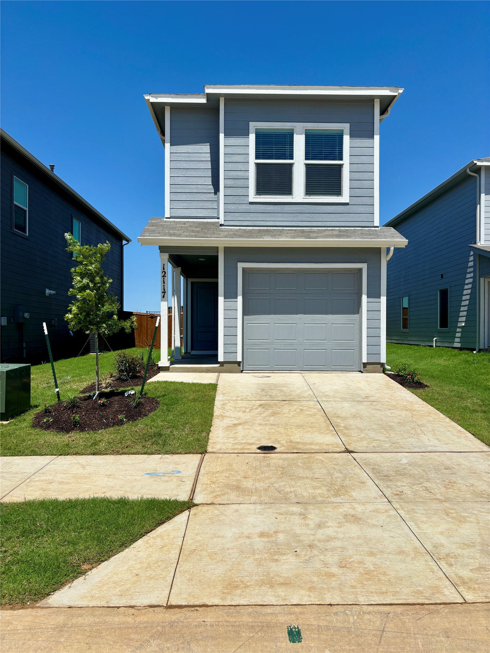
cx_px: 245
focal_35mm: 26
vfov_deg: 67.3
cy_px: 326
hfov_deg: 53.1
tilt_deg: -0.1
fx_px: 491
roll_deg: -1.5
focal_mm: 5.96
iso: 50
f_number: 1.6
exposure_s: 1/6329
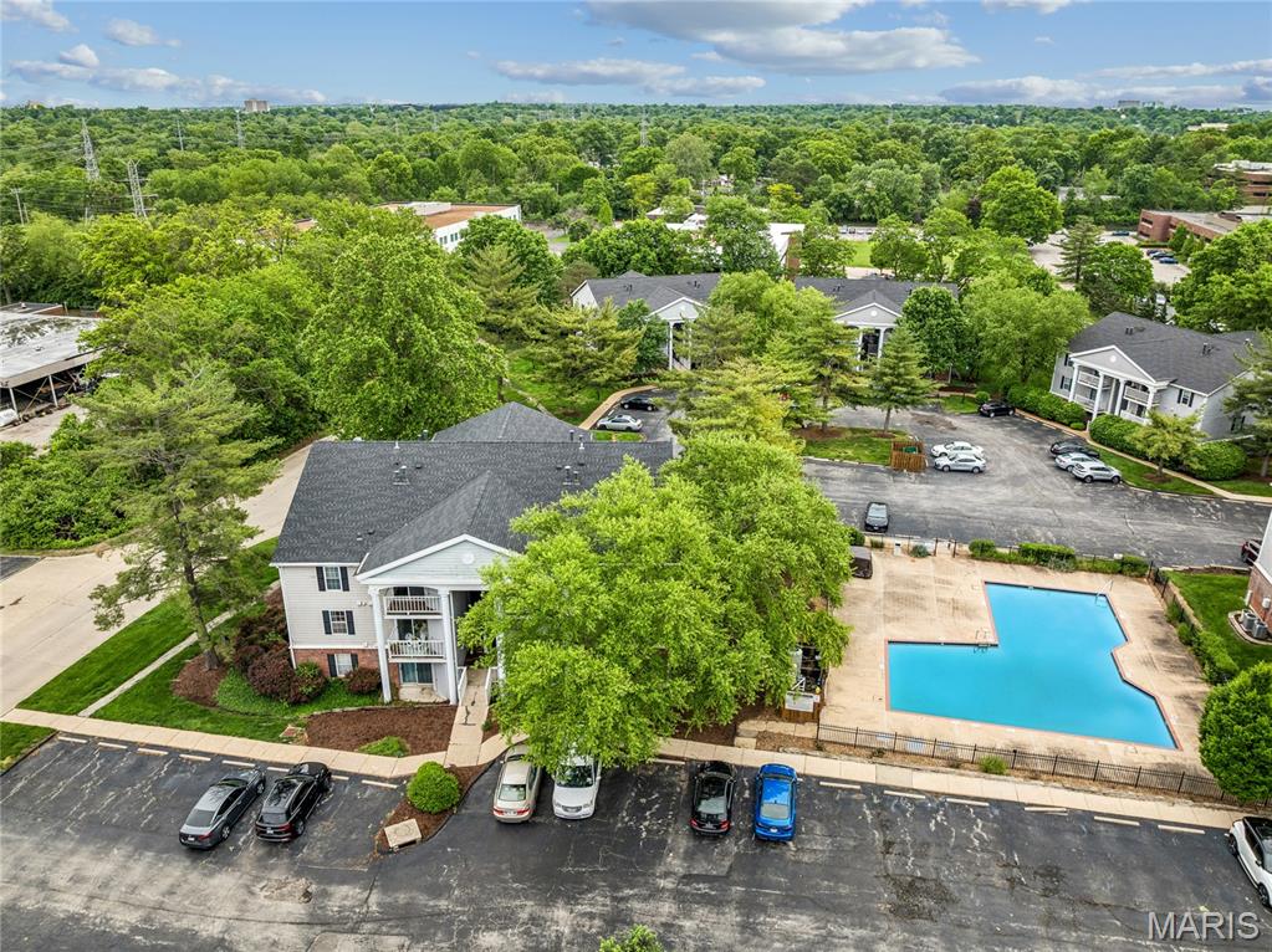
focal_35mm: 24
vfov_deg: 56.8
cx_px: 636
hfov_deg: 71.6
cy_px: 476
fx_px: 881
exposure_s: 1/15
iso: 100
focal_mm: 12.3
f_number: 2.8
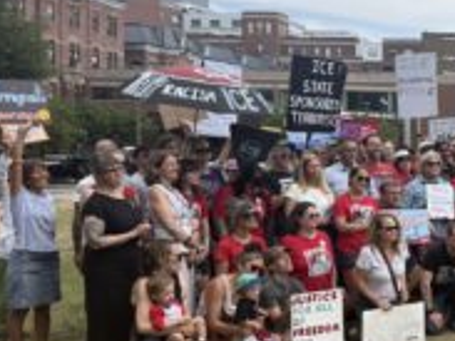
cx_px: 549
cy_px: 194
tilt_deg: -1.9
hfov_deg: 28.4
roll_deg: -1.5
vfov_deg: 24.8
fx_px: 775
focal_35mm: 59
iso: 80
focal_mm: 6.76
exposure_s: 1/3425
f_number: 1.78
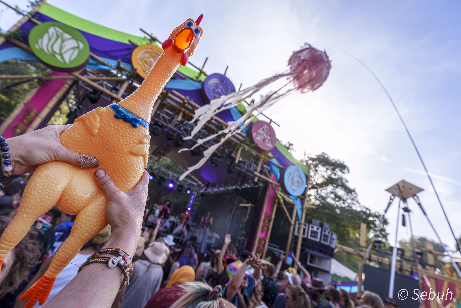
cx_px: 230
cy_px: 154
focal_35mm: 17
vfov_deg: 70.4
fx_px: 218
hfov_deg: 93.3
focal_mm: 17
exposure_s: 1/250
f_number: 4.5
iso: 100
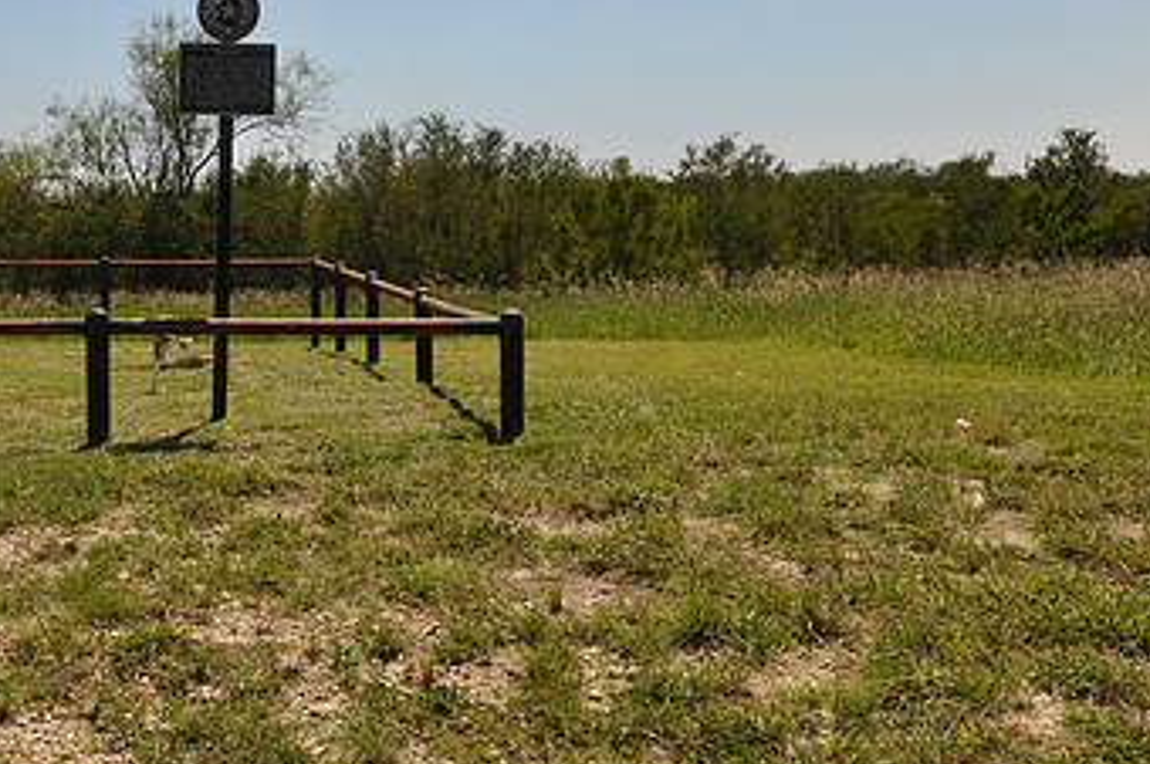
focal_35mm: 46
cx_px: 206
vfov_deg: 28.6
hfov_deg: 40.7
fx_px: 1468
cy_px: 161
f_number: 13
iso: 200
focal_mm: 18
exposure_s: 1/160
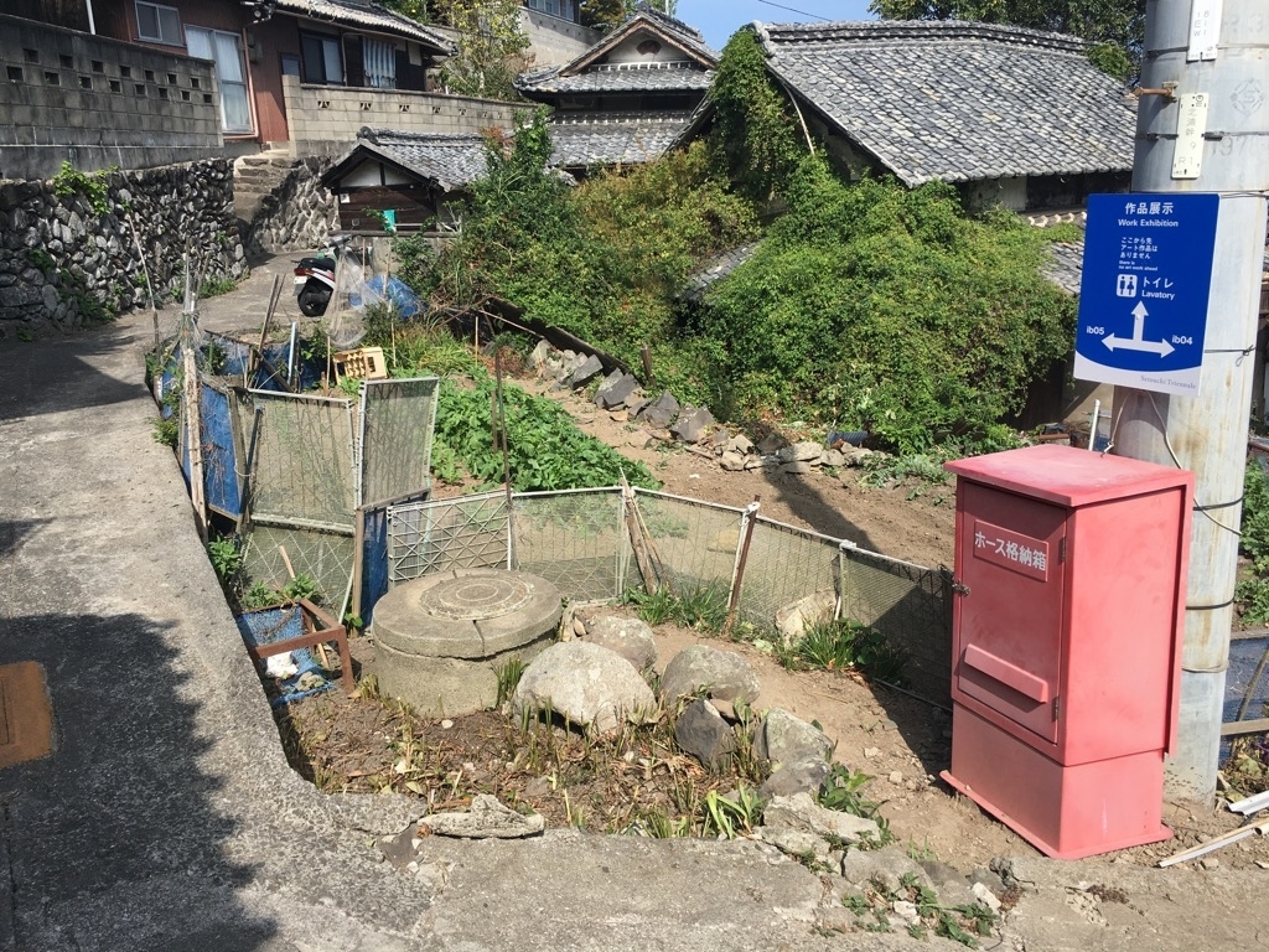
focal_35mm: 29
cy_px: 476
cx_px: 634
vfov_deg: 48.2
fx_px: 1063
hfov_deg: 61.7
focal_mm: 4.15
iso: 25
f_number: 2.2
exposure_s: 1/1261
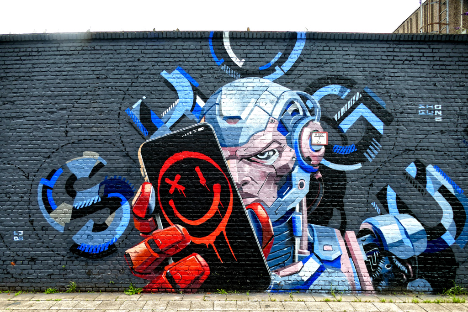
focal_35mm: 26
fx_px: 338
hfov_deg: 69.4
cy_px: 156
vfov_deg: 49.6
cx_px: 234
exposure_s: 1/800
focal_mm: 9.3
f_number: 2.8
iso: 125
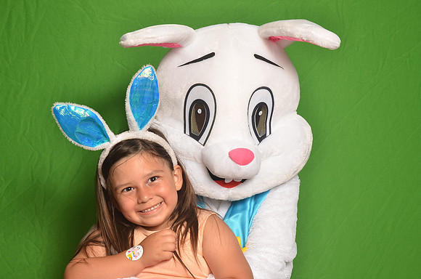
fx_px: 840
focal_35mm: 72
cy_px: 140
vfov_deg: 18.8
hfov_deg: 28.1
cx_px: 210
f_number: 6.3
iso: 200
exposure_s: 1/60
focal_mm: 48
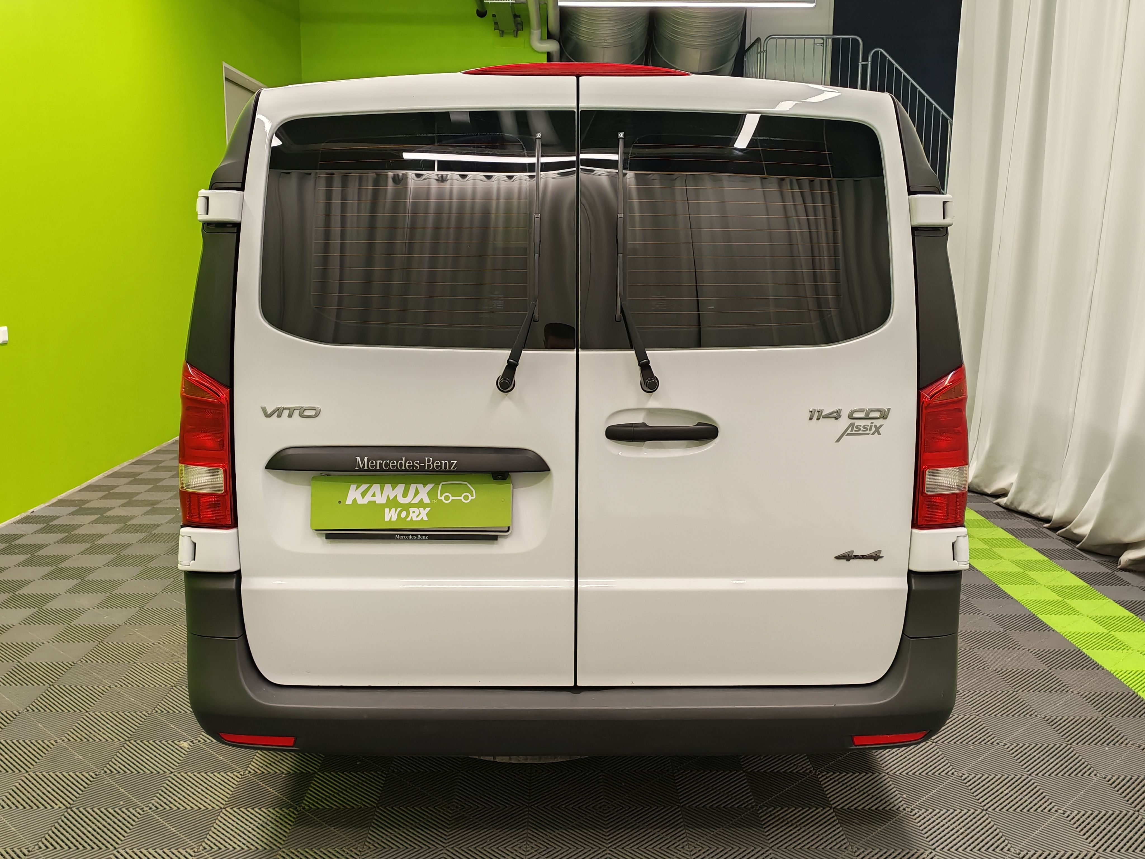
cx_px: 572
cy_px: 430
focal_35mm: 35
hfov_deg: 52.6
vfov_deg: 40.7
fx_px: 1158
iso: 519
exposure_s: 1/100
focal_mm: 6.12
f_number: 1.9
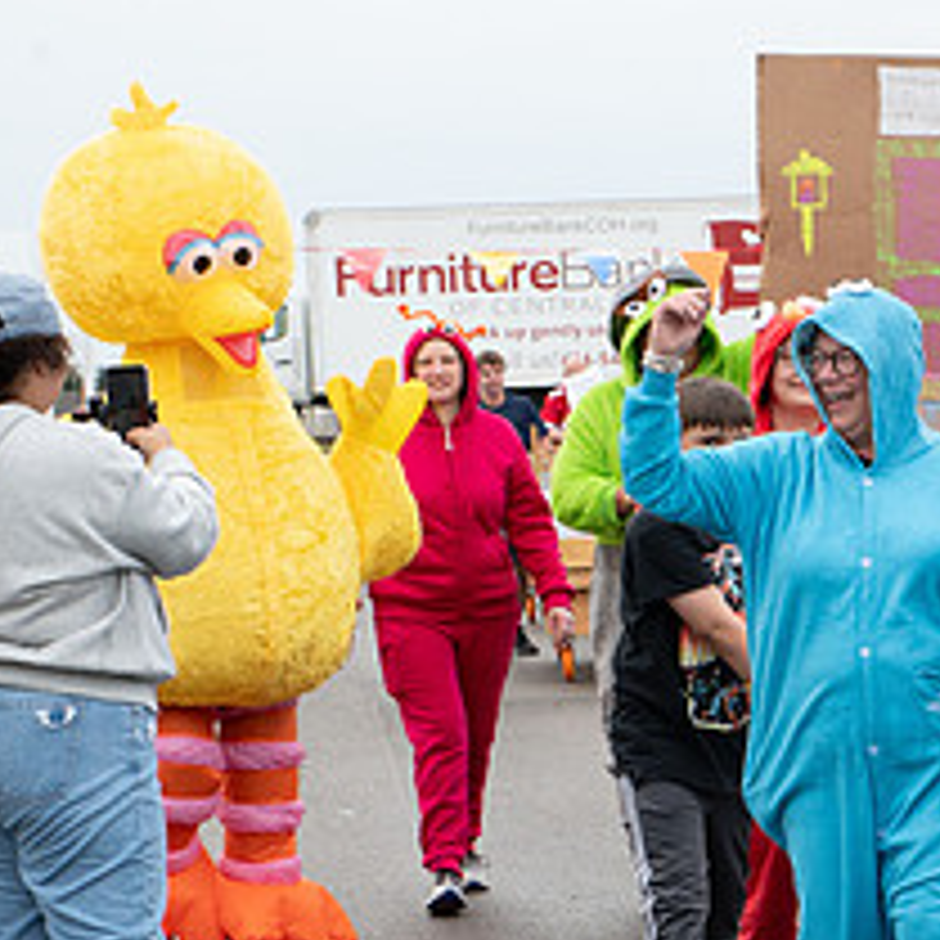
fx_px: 4209
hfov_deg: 12.2
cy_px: 774
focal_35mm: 137
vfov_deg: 12.7
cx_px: 1349
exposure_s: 1/200
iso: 640
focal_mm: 46
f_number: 10
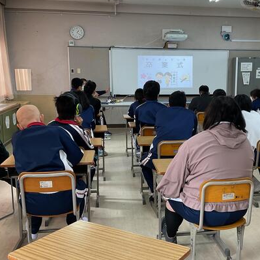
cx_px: 182
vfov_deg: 37.6
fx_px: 382
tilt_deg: -10.1
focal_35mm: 45
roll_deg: +0.1
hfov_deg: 37.0
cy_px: 129
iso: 40
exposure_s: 1/60
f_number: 1.8
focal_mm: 3
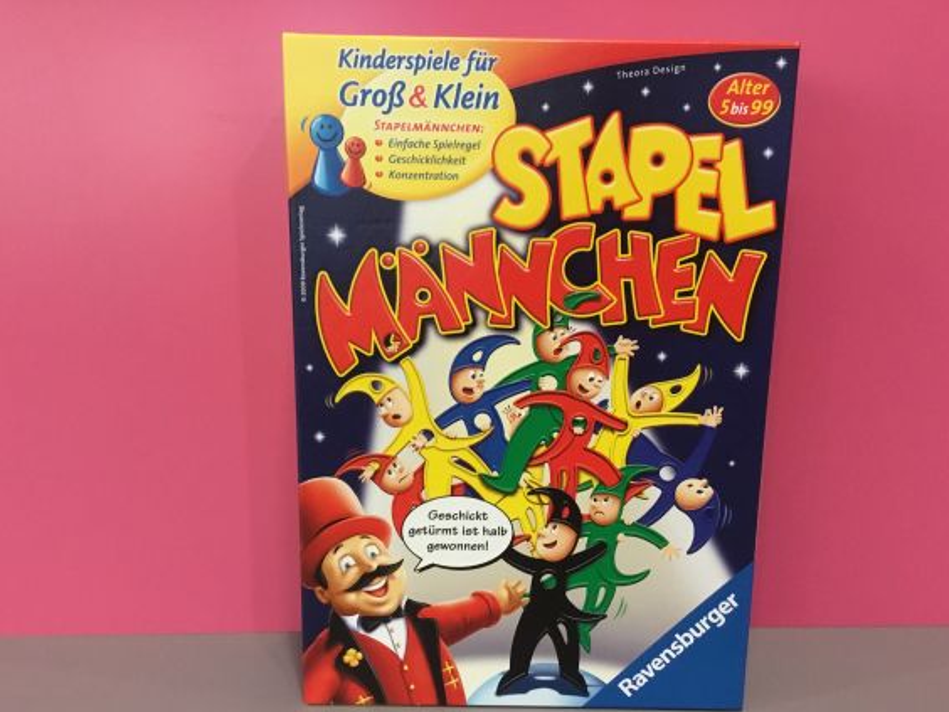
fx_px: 905
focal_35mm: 33
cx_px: 476
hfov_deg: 55.4
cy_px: 377
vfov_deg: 42.9
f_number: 2.4
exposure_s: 1/25
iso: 200
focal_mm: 3.3
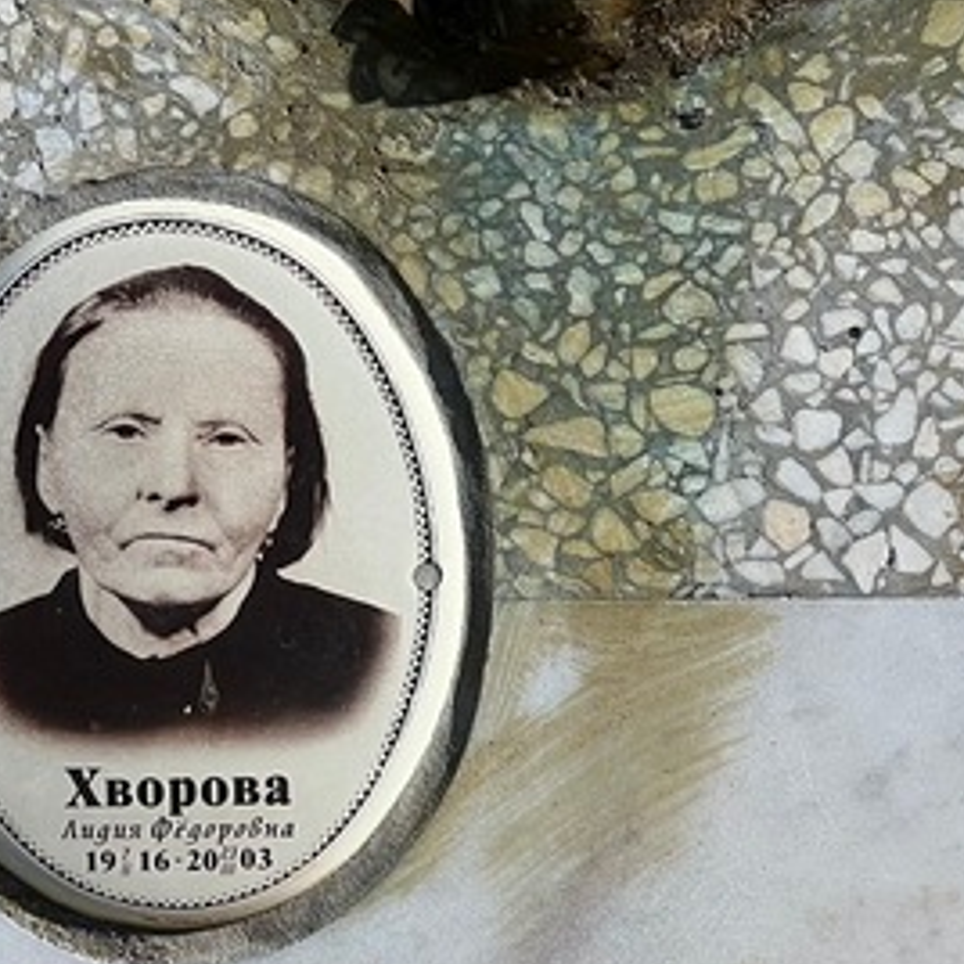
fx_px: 6396
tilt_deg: -25.4
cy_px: 604
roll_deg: +1.1
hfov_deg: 8.6
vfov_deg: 8.6
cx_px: 266
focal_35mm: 203
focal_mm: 9
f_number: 2.8
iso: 32
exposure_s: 1/622
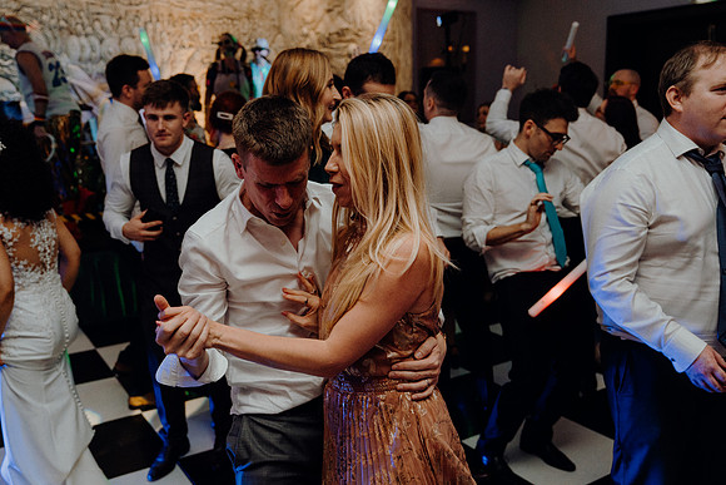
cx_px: 363
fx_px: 666
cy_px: 242
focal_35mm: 33
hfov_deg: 57.2
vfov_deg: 40.0
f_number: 3.5
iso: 2500
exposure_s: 1/160
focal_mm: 33
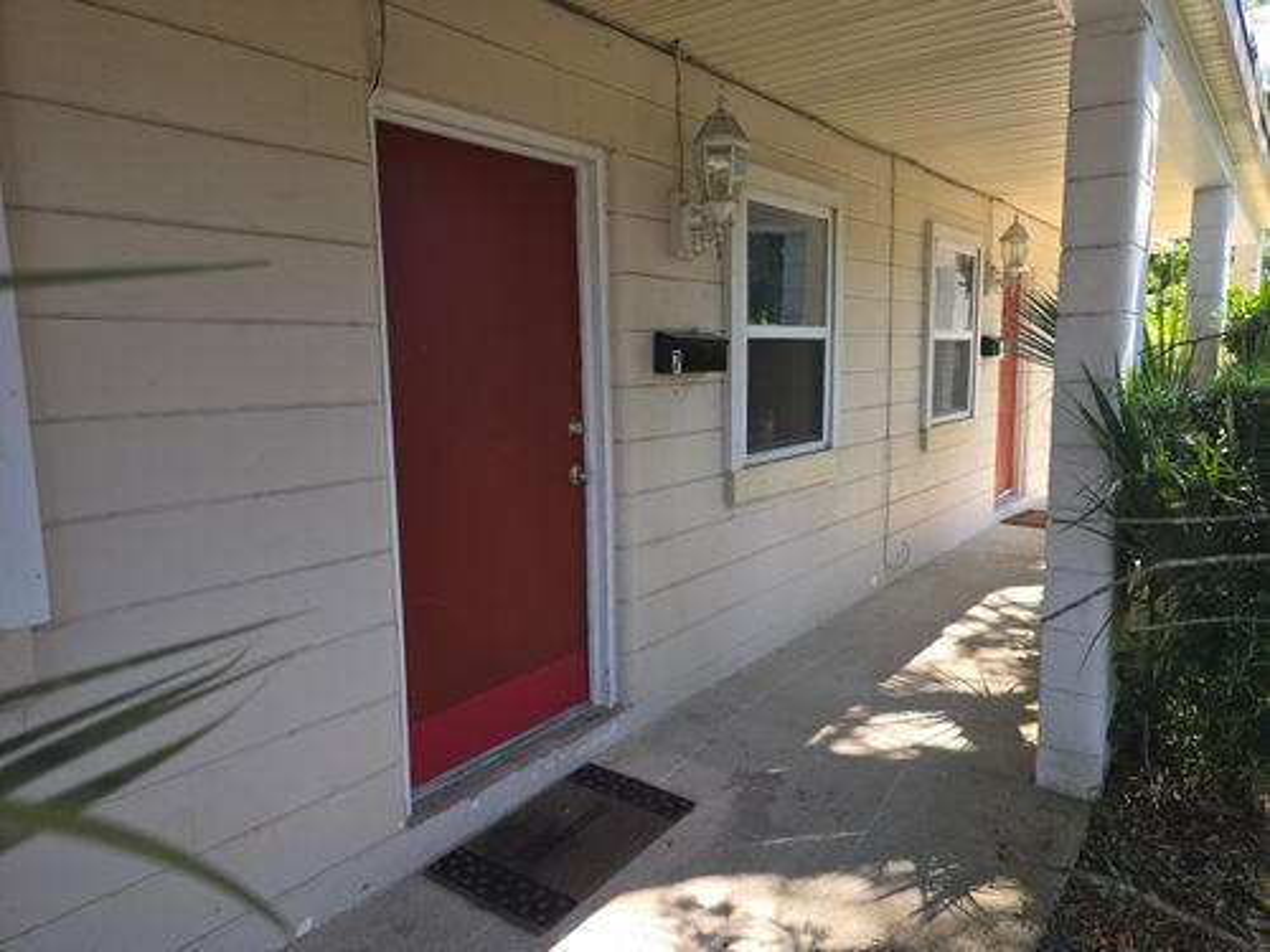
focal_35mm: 23
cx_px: 635
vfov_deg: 58.9
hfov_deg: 73.9
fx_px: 844
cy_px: 476
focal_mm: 6.3
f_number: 1.7
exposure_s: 1/120
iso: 20
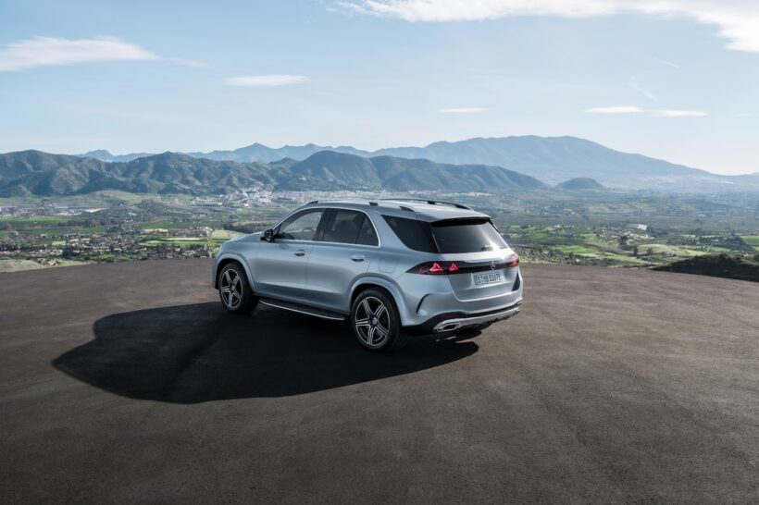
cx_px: 380
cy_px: 252
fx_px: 674
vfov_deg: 41.1
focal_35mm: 32
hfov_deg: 58.7
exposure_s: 1/1000
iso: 250
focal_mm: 32
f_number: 5
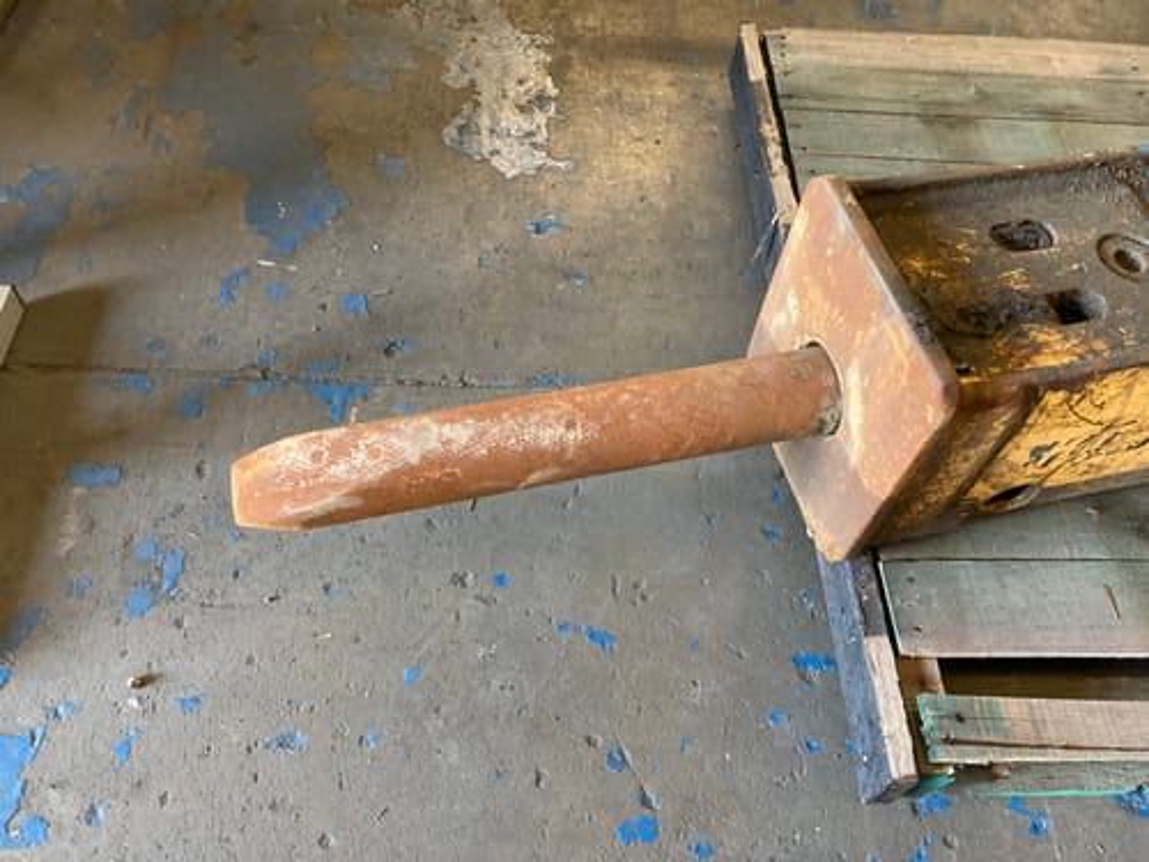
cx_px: 574
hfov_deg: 63.4
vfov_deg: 49.7
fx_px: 929
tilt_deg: -56.0
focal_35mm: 28
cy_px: 431
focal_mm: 3.99
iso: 250
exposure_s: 1/33
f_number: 1.8
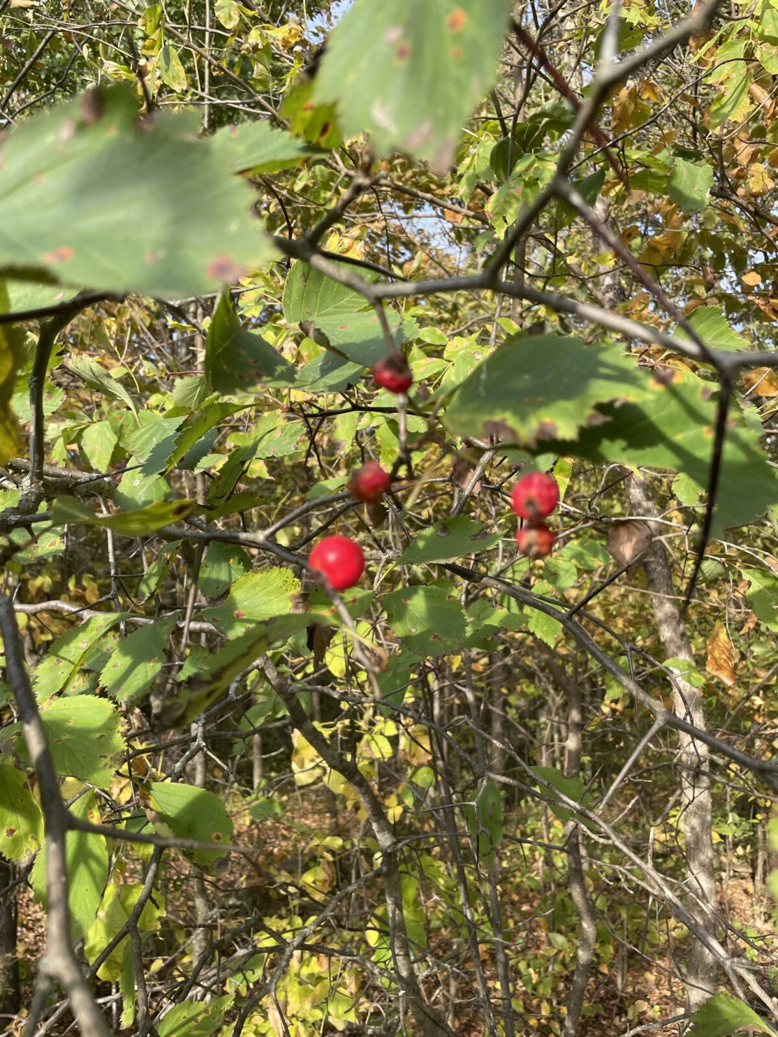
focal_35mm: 26
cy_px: 518
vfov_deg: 67.3
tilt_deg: +11.7
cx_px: 389
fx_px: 779
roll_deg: -0.4
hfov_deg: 53.1
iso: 32
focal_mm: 4.2
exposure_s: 1/353
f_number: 1.6
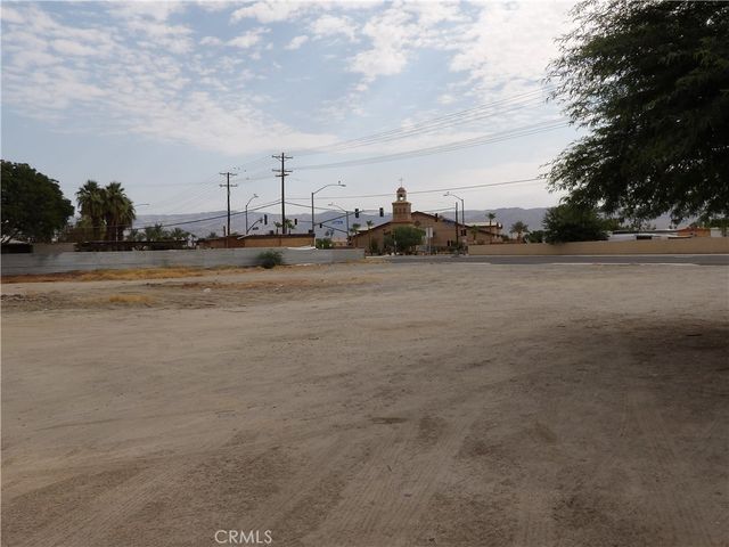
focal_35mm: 28
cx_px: 364
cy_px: 274
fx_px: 590
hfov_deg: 63.4
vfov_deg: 49.7
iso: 100
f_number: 4.8
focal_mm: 5
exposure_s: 1/826
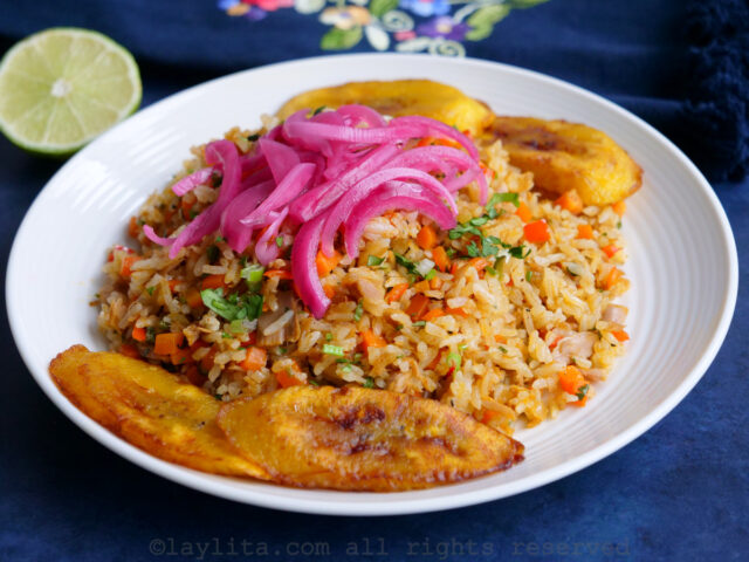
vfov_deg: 20.4
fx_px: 1558
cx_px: 374
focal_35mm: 72
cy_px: 281
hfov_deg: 27.0
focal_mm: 36
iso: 1000
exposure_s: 1/80
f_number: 3.9
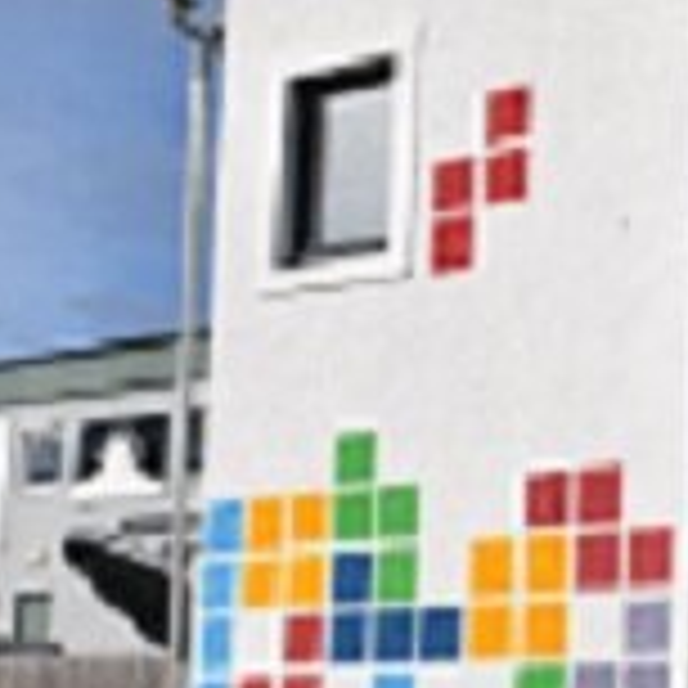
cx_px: 621
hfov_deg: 16.6
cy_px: 445
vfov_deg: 16.8
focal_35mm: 104
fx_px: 2327
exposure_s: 1/400
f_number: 10
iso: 200
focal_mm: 23
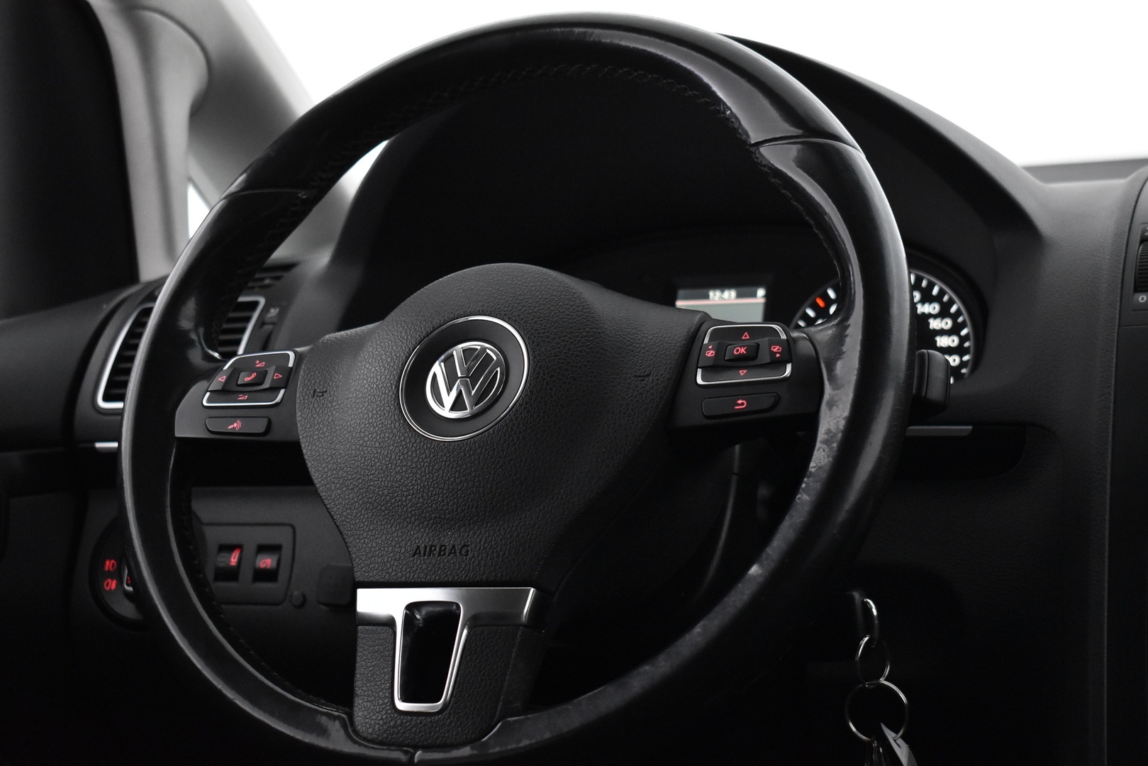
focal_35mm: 60
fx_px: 1914
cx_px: 574
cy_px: 383
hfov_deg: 33.4
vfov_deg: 22.6
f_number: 5
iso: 3200
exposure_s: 1/50
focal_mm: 40
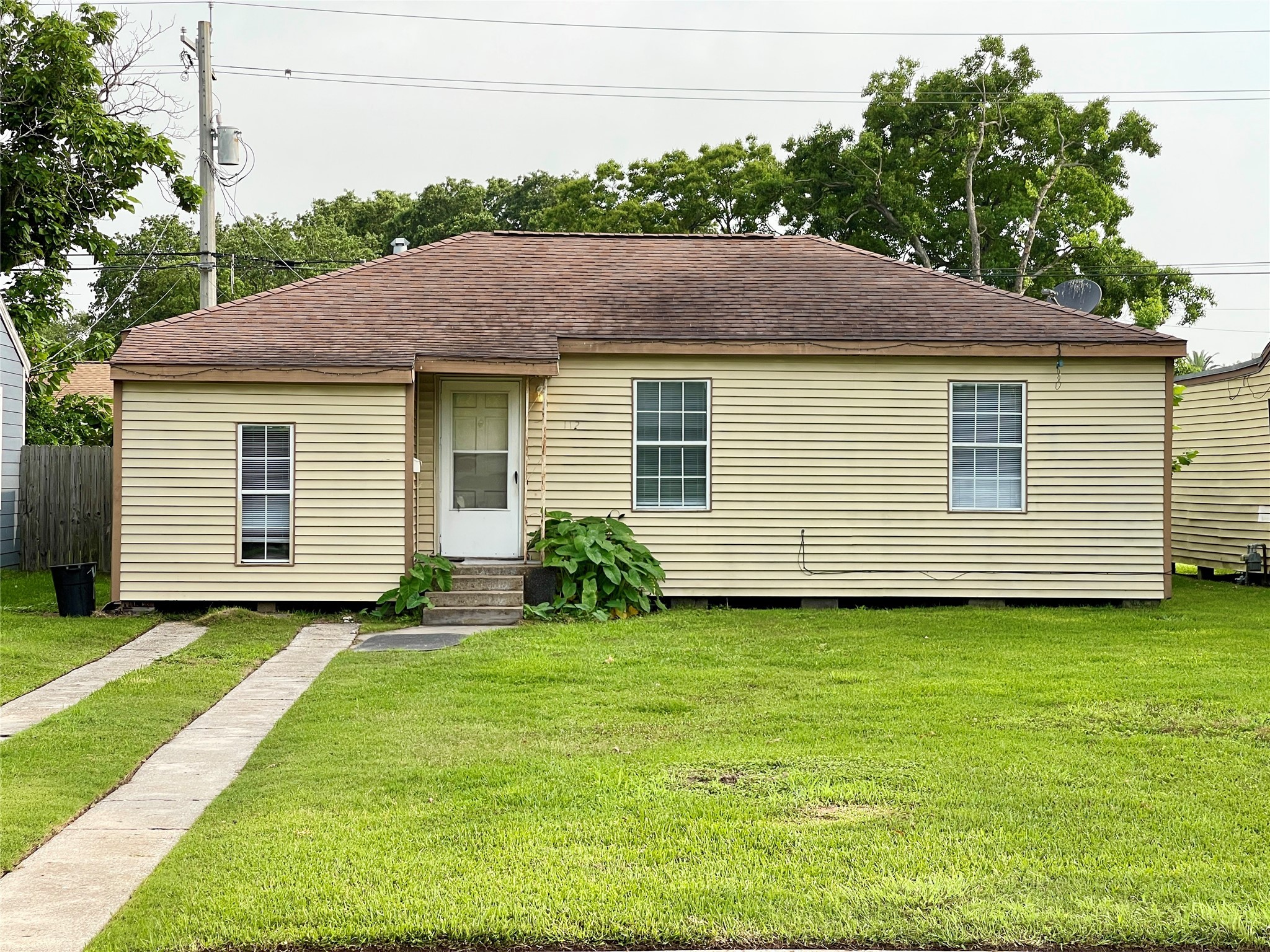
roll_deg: +0.1
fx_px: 2348
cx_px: 635
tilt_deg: -0.1
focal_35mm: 64
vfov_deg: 22.9
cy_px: 476
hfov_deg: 30.3
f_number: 2.2
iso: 20
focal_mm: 7.5
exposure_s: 1/827
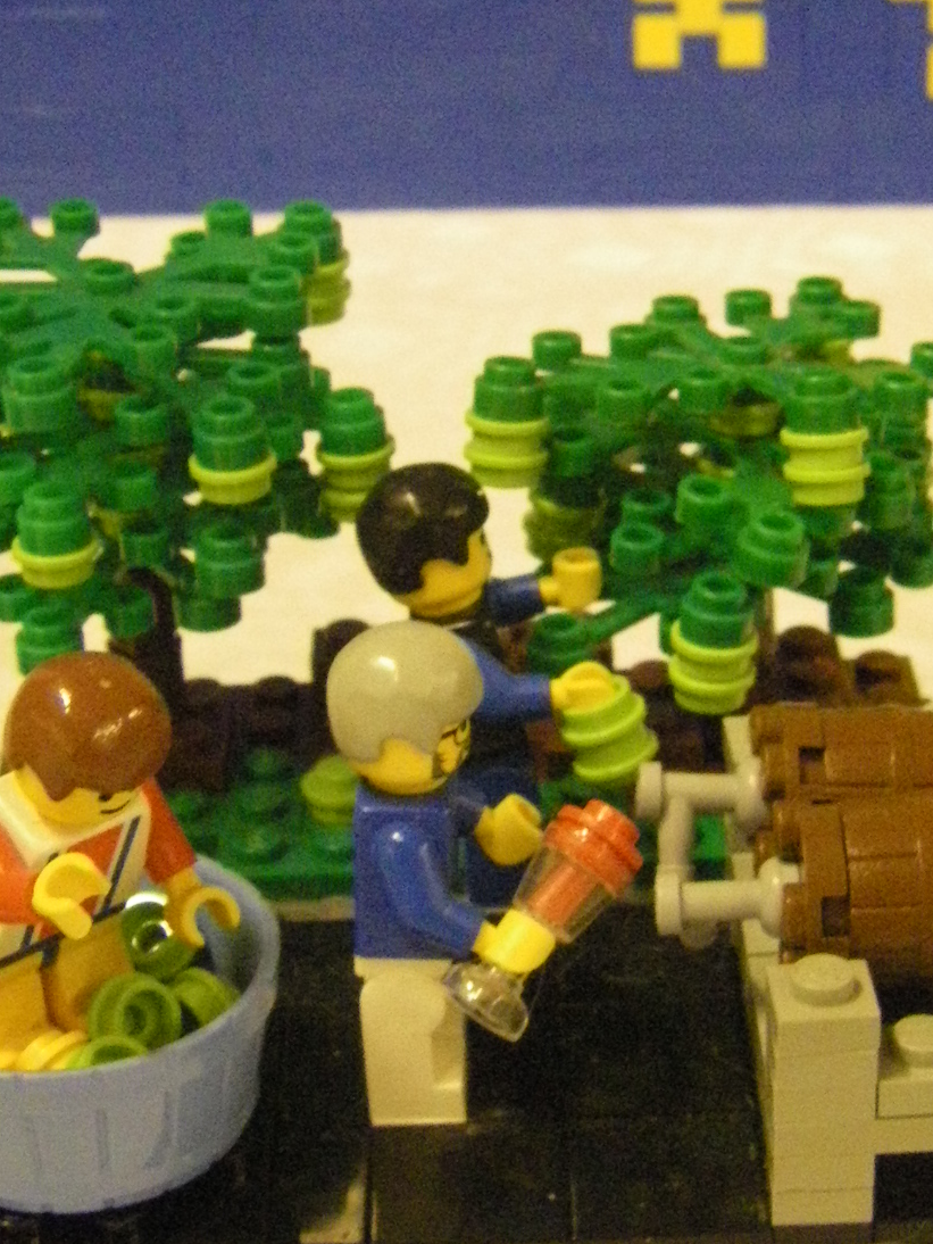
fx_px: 2874
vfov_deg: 24.4
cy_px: 612
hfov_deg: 18.4
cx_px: 523
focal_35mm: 80
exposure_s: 1/40
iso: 800
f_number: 3.5
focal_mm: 6.3
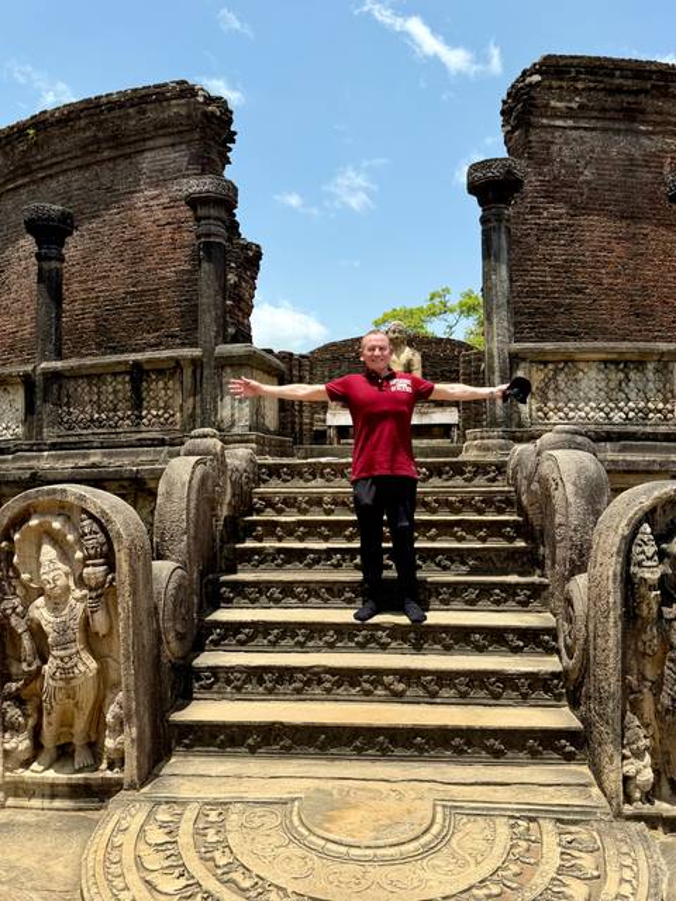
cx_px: 338
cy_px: 450
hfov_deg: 56.8
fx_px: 625
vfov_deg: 71.6
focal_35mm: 24
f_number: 1.78
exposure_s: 1/3584
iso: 80
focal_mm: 6.76
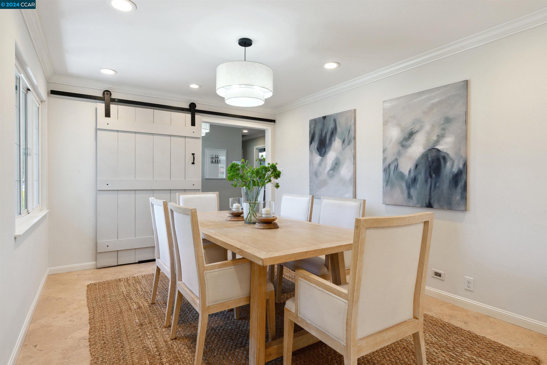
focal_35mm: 19
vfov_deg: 64.6
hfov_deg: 86.9
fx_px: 289
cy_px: 182
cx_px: 274
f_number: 10
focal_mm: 19
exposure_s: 1/15
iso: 320
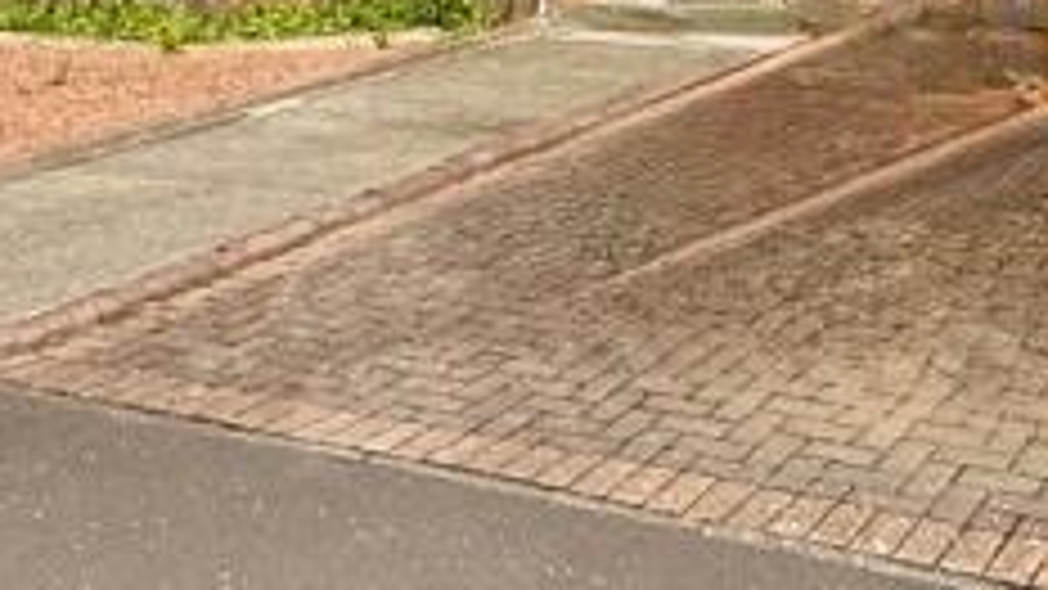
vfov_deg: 16.7
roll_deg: -0.8
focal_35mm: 67
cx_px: 823
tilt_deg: +1.1
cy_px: -239
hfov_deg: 30.7
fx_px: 1862
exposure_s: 1/2611
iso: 64
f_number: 2.2
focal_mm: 2.22
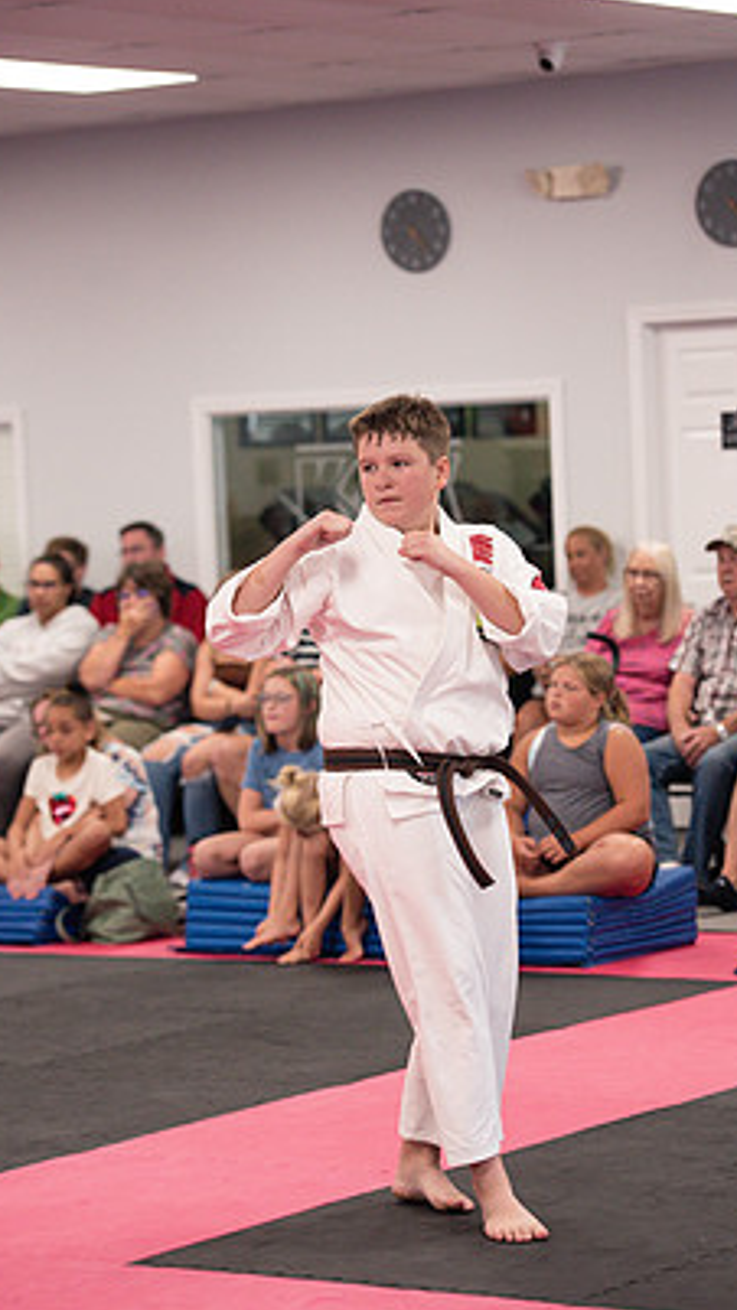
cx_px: 388
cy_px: 665
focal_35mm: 123
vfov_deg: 17.4
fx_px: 4275
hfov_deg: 9.9
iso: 1600
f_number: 2.8
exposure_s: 1/400
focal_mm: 105
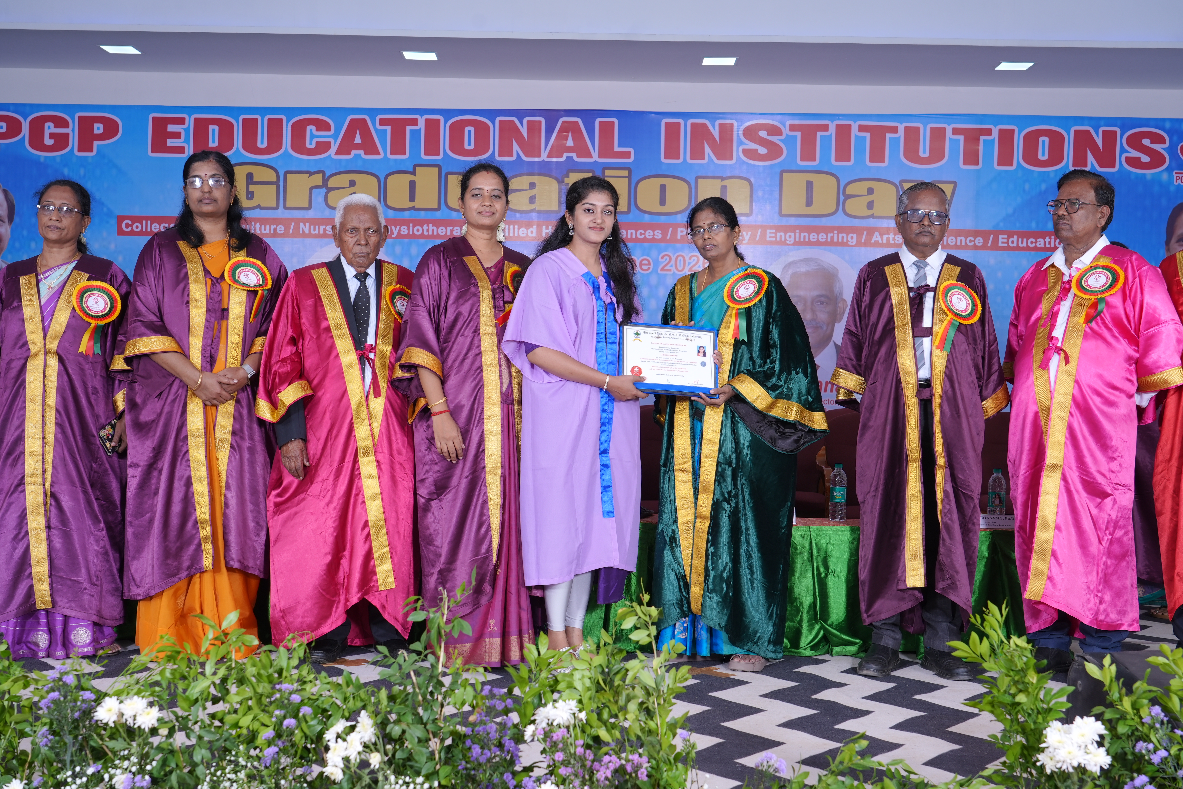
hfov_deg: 46.4
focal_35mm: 42
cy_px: 394
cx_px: 592
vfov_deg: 31.9
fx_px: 1380
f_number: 7.1
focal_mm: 42
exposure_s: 1/160
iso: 200
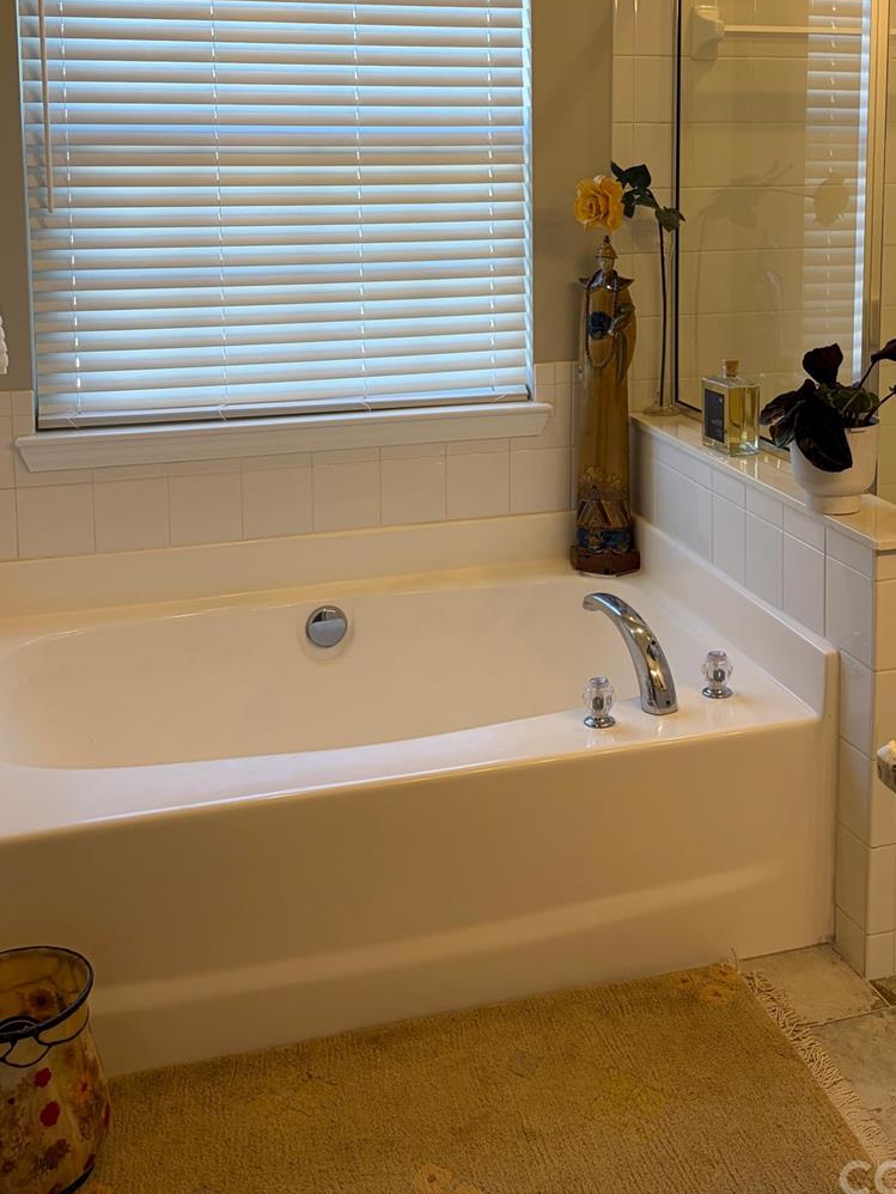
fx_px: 1380
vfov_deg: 45.3
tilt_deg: -6.0
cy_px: 311
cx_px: 555
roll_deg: +0.4
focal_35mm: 40
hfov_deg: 35.8
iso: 50
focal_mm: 5.96
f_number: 1.6
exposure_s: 1/120
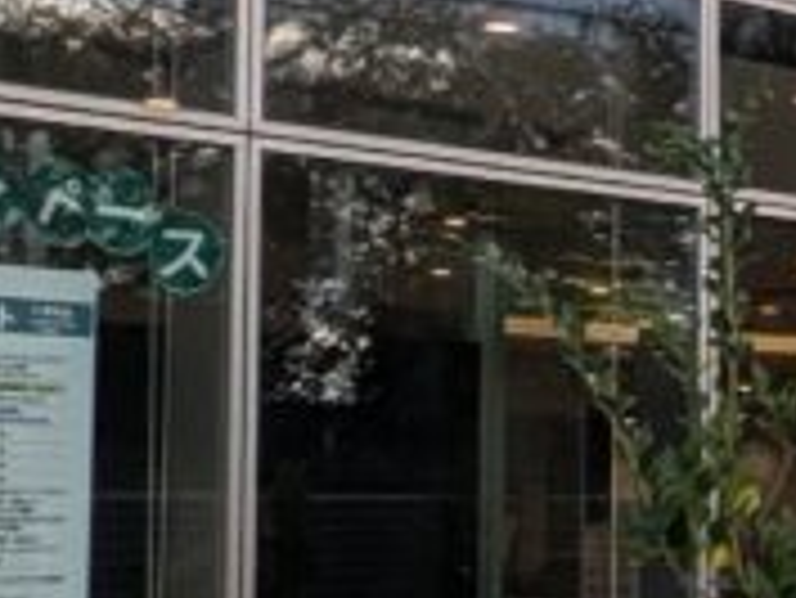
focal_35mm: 101
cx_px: 1133
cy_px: 389
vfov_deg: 14.6
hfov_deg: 17.7
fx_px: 2324
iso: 49
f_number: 2.2
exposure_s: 1/1965
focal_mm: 1.83
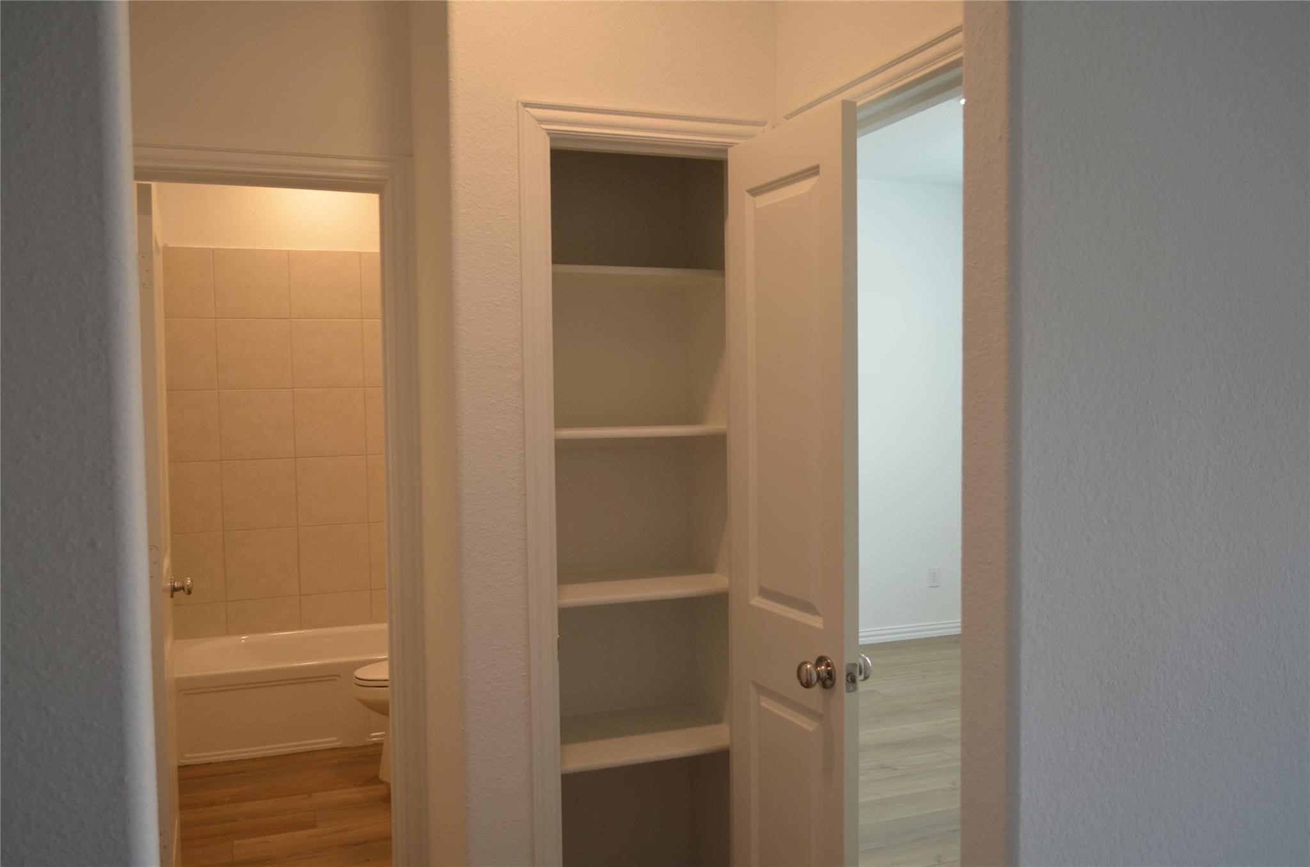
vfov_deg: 43.4
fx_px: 1089
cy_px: 434
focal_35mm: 30
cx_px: 655
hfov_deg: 62.0
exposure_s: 1/80
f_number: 4.5
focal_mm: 20
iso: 400
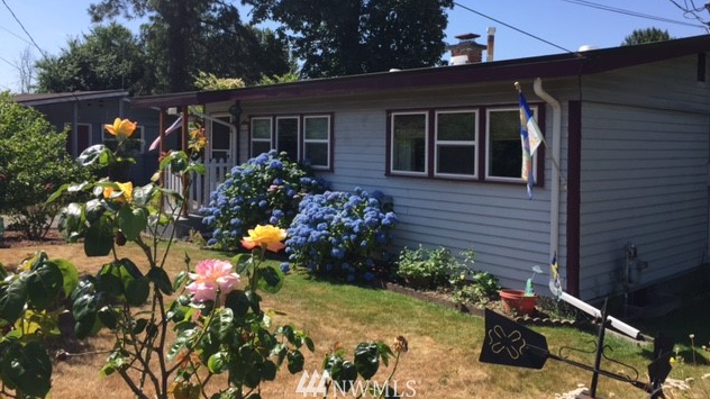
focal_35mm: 32
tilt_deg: -2.3
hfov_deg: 61.0
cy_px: 156
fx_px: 602
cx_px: 358
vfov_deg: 36.5
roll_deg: -1.8
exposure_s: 1/1319
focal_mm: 4.15
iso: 32
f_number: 2.2
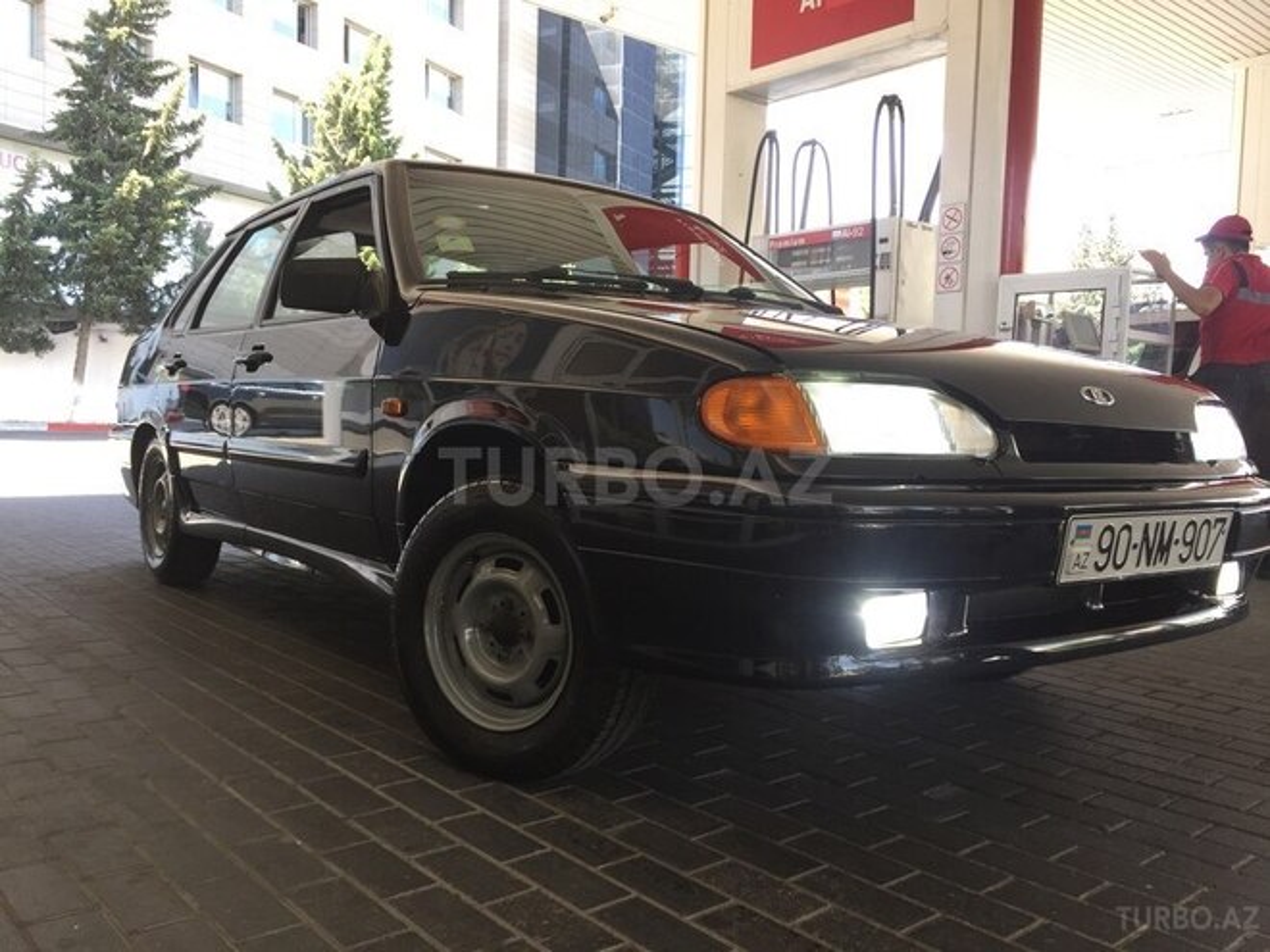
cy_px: 476
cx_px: 635
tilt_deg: -4.9
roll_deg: -2.6
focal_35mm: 29
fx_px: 1064
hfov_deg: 61.7
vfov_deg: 48.2
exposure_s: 1/100
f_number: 2.2
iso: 40
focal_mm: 4.15
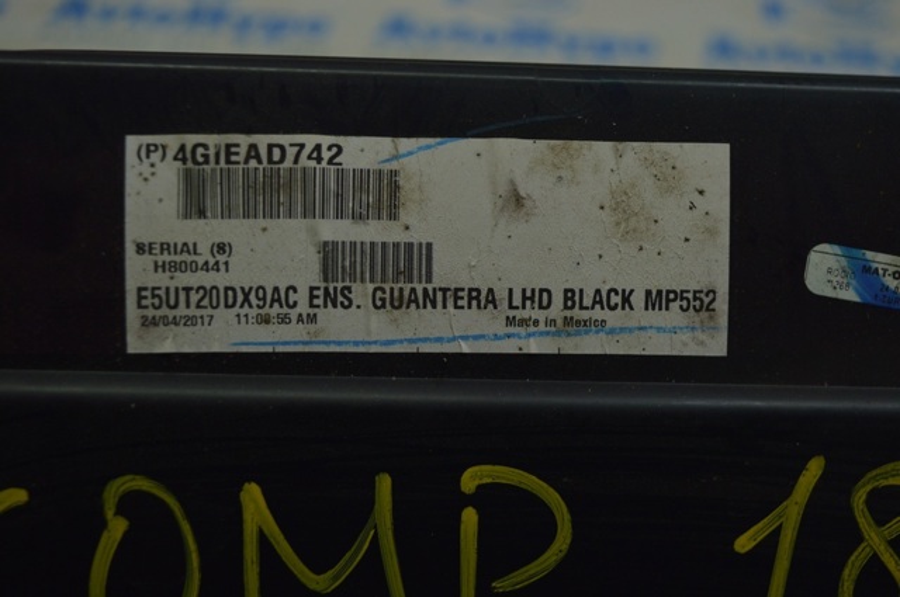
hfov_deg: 35.1
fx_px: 1423
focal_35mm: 57
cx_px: 450
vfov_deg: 23.7
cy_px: 298
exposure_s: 1/125
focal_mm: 38
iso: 400
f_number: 4.8
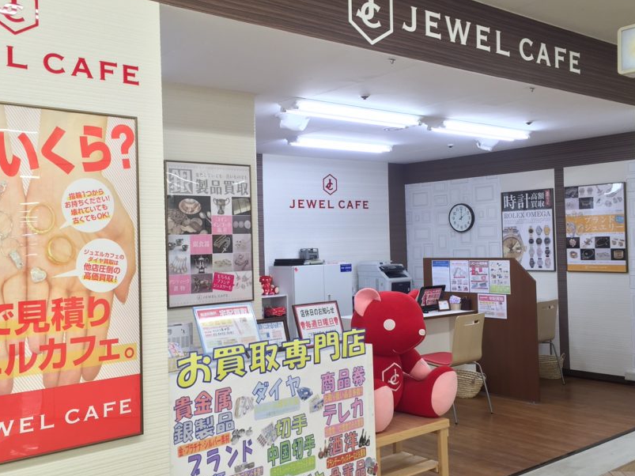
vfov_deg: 38.7
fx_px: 679
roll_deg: +1.2
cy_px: 240
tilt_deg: +0.7
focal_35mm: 37
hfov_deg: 50.1
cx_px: 295
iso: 32
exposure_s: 1/30
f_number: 2.2
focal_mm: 4.15
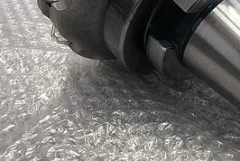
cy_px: 22
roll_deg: +0.2
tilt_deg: -34.0
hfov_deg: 27.9
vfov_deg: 19.2
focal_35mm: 70
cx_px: 210
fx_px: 467
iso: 40
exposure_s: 1/33
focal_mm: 3.99
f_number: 1.8
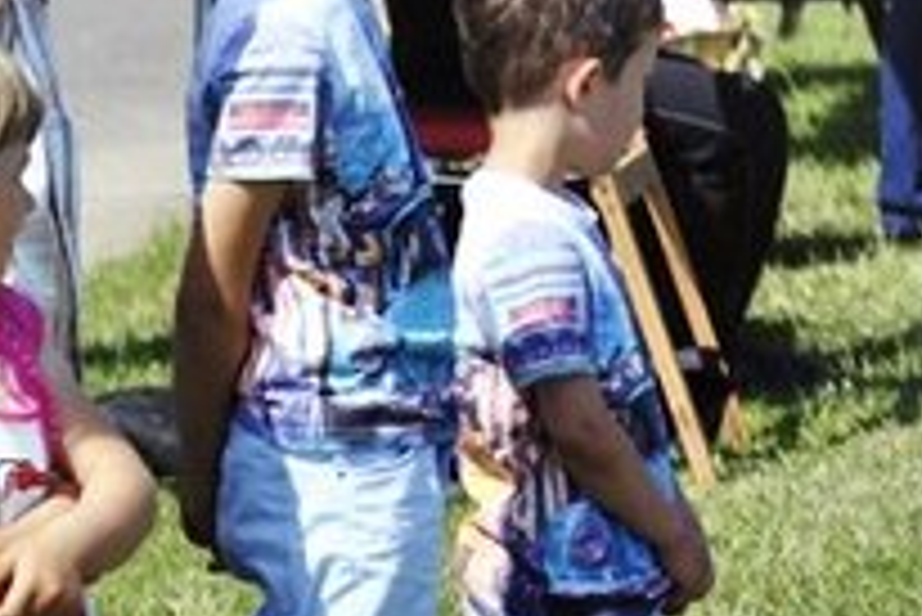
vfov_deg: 3.6
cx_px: -342
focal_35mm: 381
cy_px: -148
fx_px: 9764
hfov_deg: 5.4
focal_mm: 80
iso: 140
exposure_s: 1/1000
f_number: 4.2
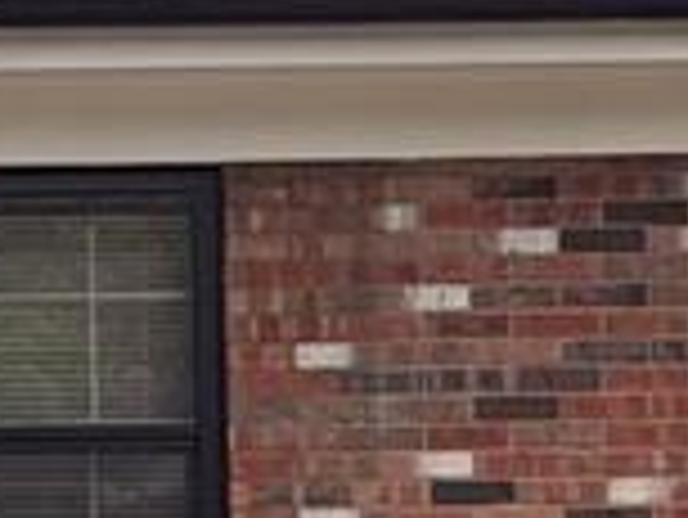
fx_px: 6385
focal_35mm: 321
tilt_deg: +2.3
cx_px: -787
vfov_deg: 4.6
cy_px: 847
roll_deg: +1.3
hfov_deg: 6.0
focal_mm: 6.76
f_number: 1.78
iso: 80
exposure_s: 1/1715
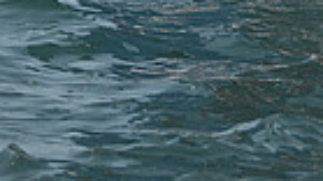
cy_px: -478
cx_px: 238
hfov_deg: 7.0
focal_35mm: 307
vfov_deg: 3.8
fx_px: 2628
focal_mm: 70
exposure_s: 1/1250
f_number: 7.1
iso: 320
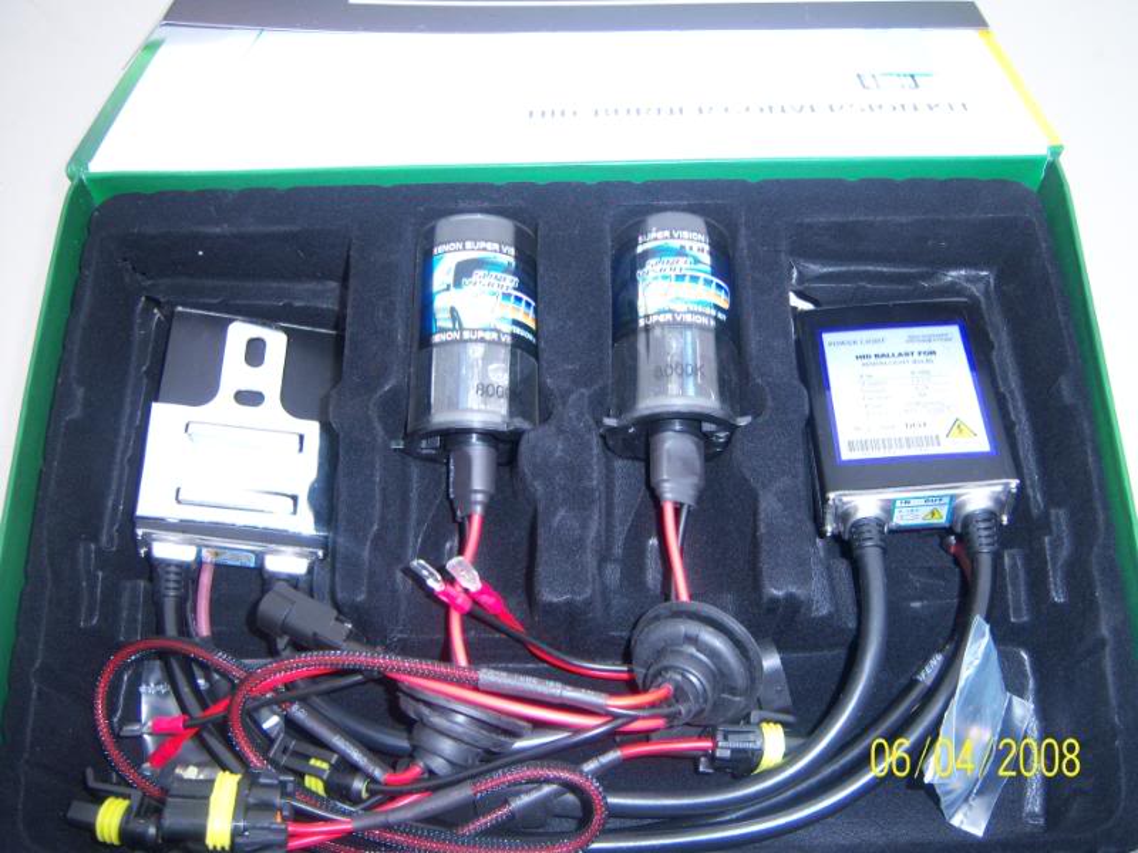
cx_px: 569
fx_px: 1183
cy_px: 426
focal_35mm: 36
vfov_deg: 39.7
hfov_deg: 51.4
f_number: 2.8
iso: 80
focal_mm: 7.5
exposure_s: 1/60
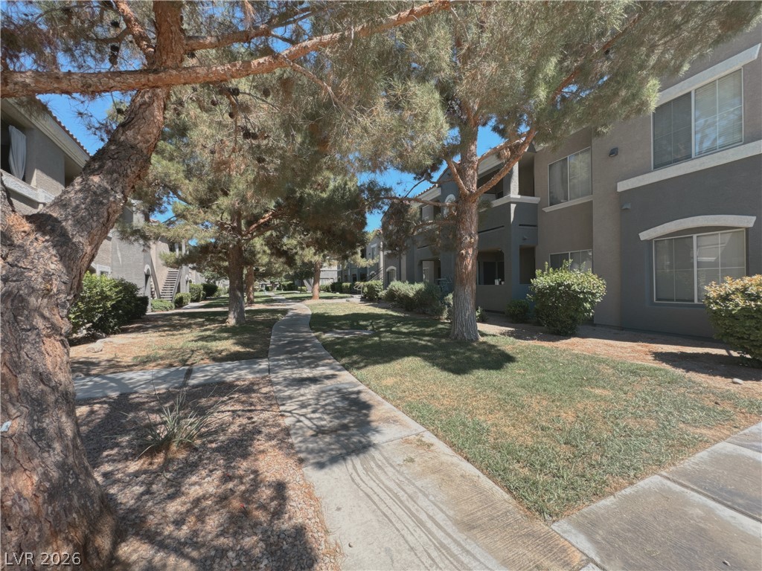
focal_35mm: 14
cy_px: 286
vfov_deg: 85.7
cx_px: 381
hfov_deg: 102.1
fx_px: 308
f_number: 2.2
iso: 40
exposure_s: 1/473
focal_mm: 2.22
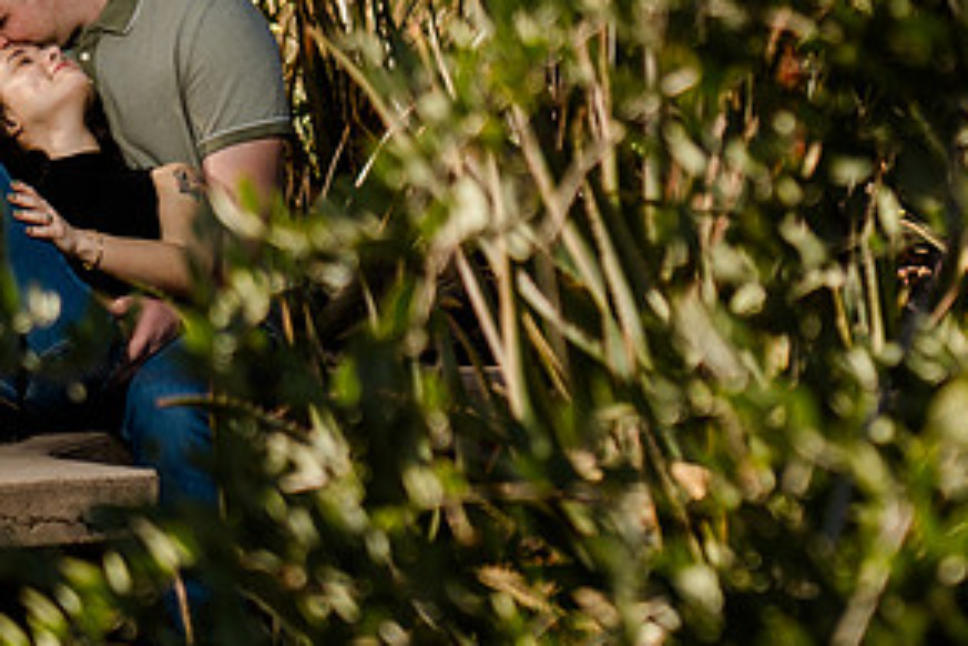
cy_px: -158
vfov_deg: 4.0
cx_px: 636
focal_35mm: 343
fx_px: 9222
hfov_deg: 6.0
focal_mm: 105
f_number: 4
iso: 64
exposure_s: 1/200
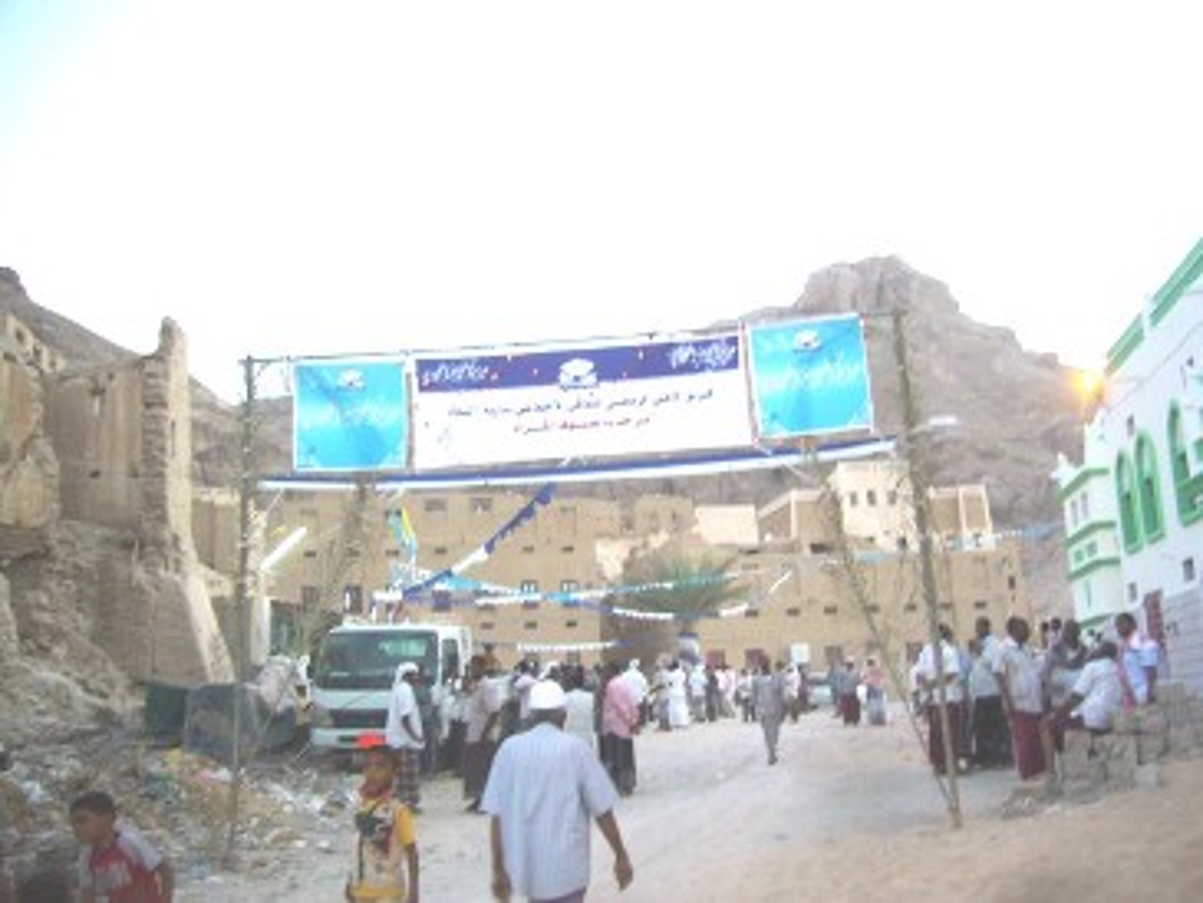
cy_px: 452
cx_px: 602
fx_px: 1217
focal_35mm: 35
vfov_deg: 40.7
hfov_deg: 52.6
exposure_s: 1/40
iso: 100
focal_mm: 5.8
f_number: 2.8
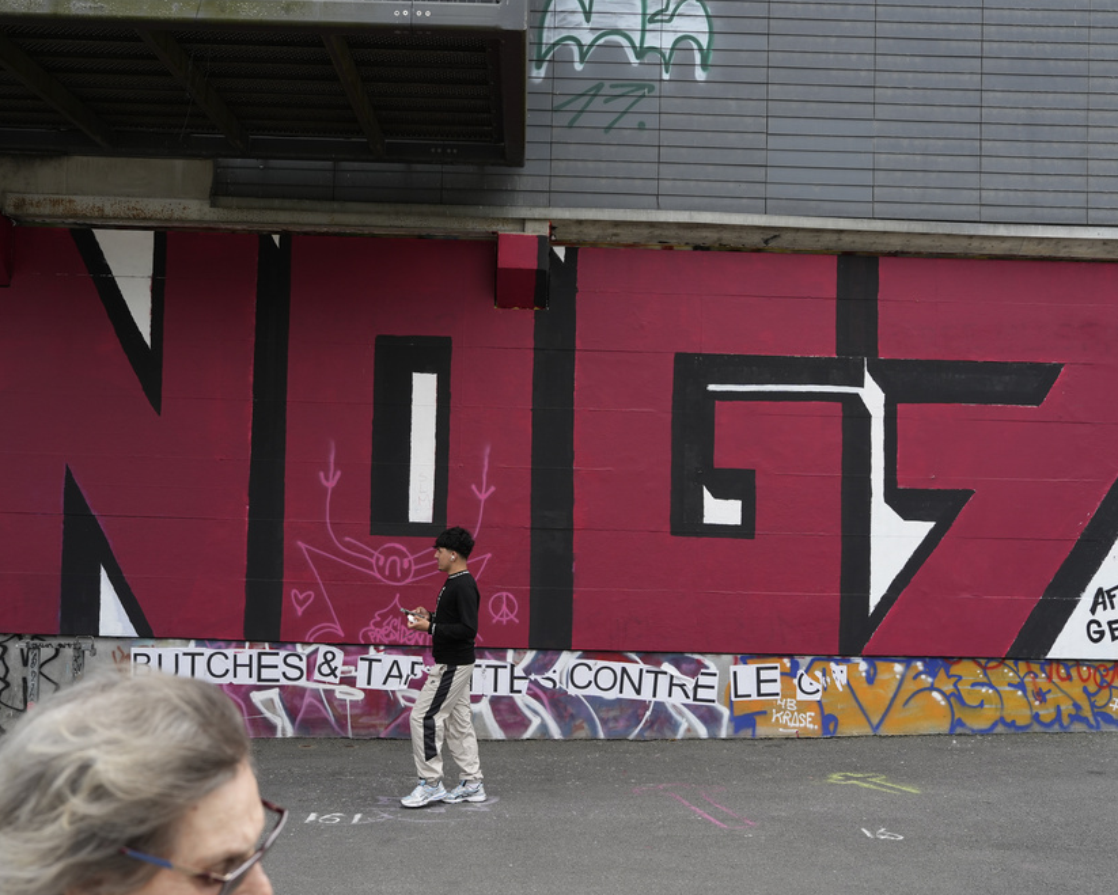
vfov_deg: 42.2
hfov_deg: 51.5
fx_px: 1159
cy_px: 440
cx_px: 541
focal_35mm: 35
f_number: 6.3
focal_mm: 30
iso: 400
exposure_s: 1/640
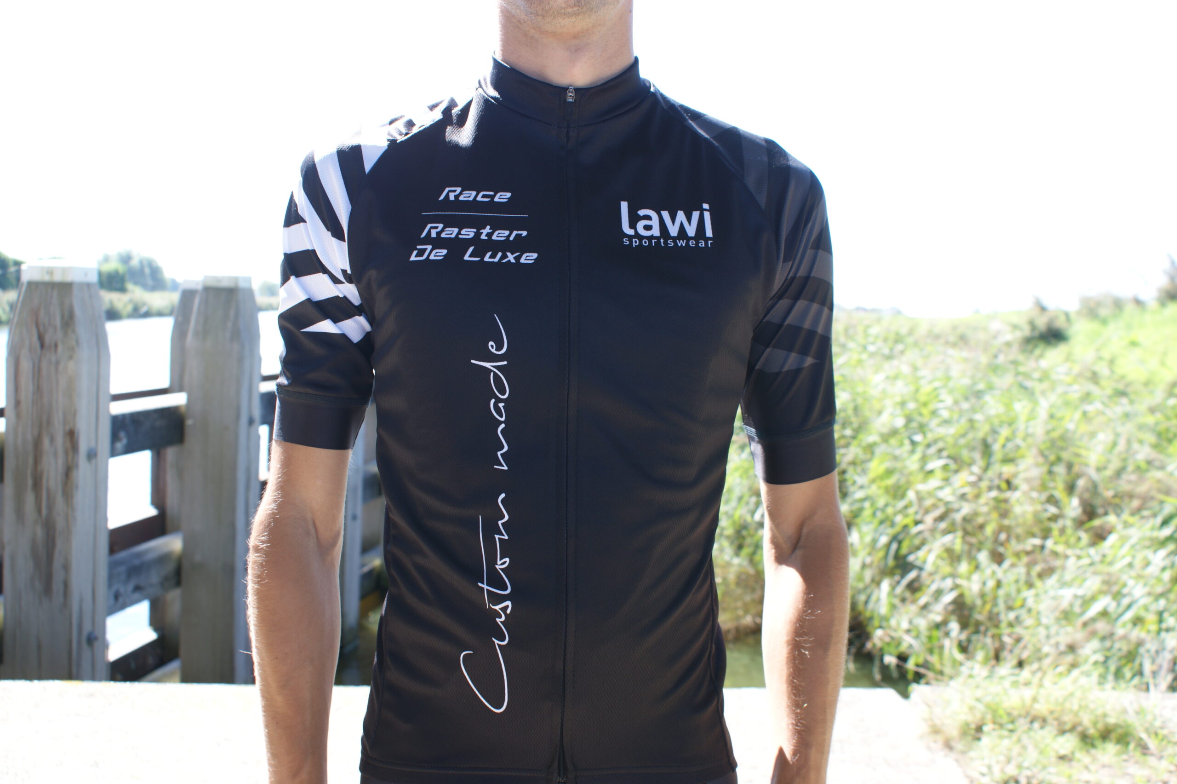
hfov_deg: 49.6
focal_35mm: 39
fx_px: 1274
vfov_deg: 34.2
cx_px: 588
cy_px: 392
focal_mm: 26
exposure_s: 1/60
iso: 100
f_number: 5.6
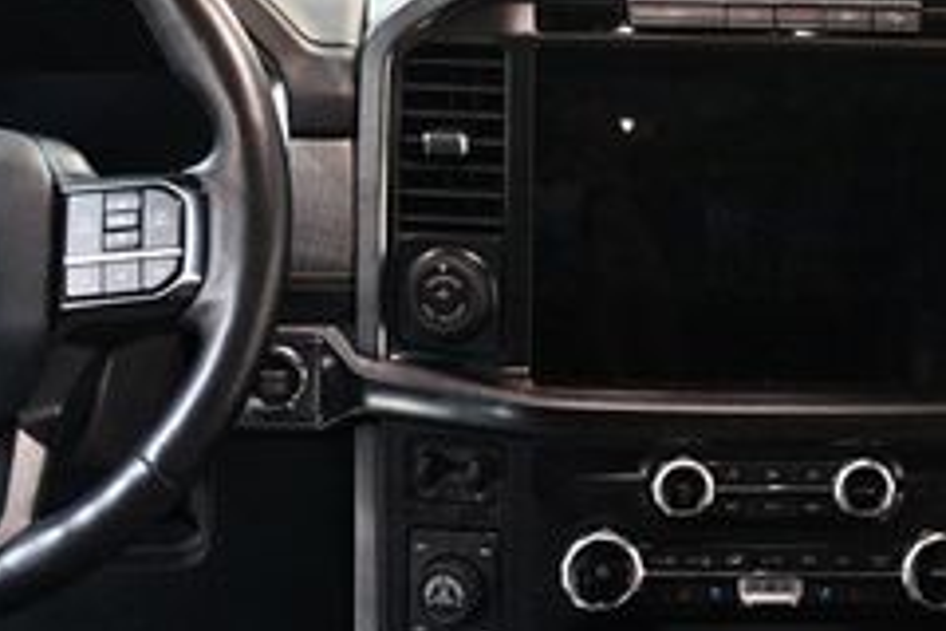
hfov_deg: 25.2
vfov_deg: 17.1
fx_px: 2102
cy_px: 292
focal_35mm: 80
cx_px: 670
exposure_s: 1/60
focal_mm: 20
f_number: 3.5
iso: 4000
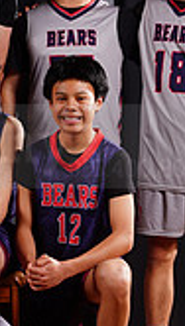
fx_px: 1649
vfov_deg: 11.3
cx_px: -169
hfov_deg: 6.3
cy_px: 131
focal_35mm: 190
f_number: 13
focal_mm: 52
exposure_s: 1/250
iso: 200
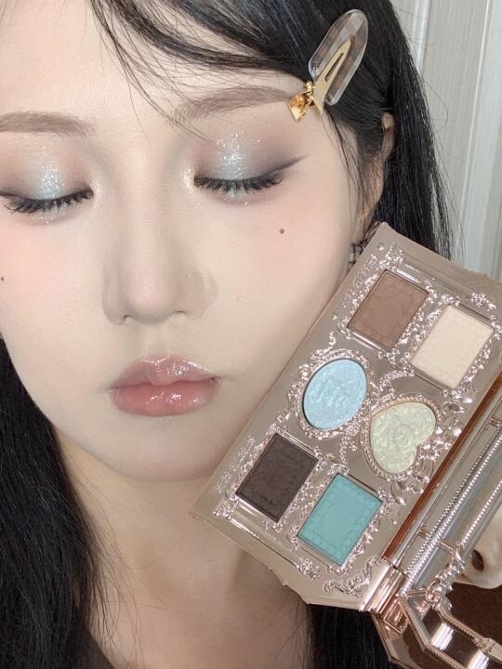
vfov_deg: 56.8
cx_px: 251
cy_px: 334
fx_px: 619
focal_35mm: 32
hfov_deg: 44.2
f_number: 2.2
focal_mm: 2.87
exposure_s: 1/121
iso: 64
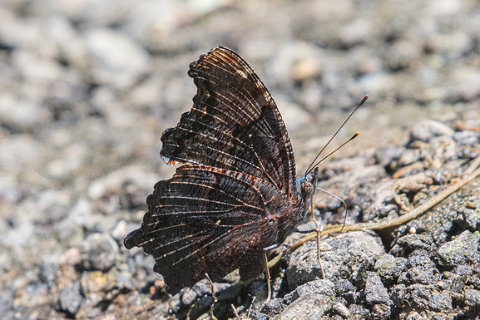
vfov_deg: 1.4
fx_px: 13523
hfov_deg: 2.0
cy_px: 195
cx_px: 240
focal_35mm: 1014
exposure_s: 1/640
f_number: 7.1
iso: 800
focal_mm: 400
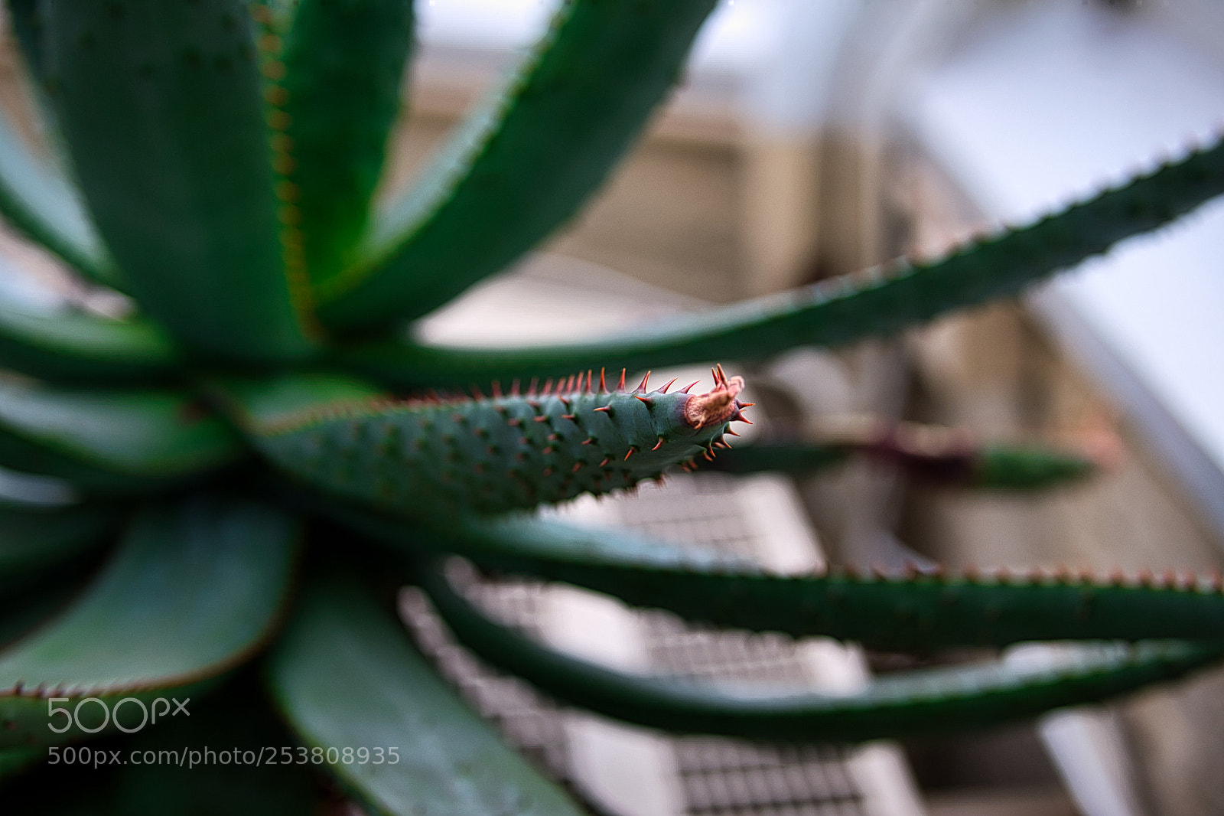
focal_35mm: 75
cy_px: 408
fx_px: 2549
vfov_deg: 18.2
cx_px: 612
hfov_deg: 27.0
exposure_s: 1/250
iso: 100
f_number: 2.8
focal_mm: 50
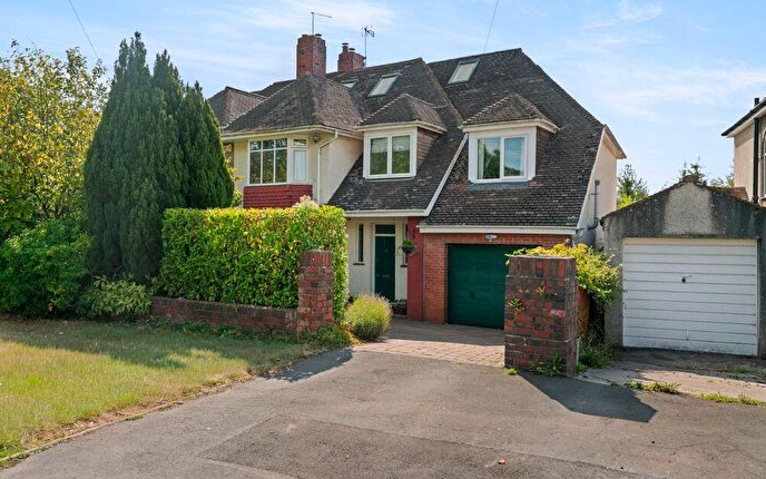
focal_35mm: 29
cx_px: 385
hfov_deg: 65.5
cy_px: 222
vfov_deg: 43.8
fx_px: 595
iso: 250
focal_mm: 27.5
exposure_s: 1/250
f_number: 8
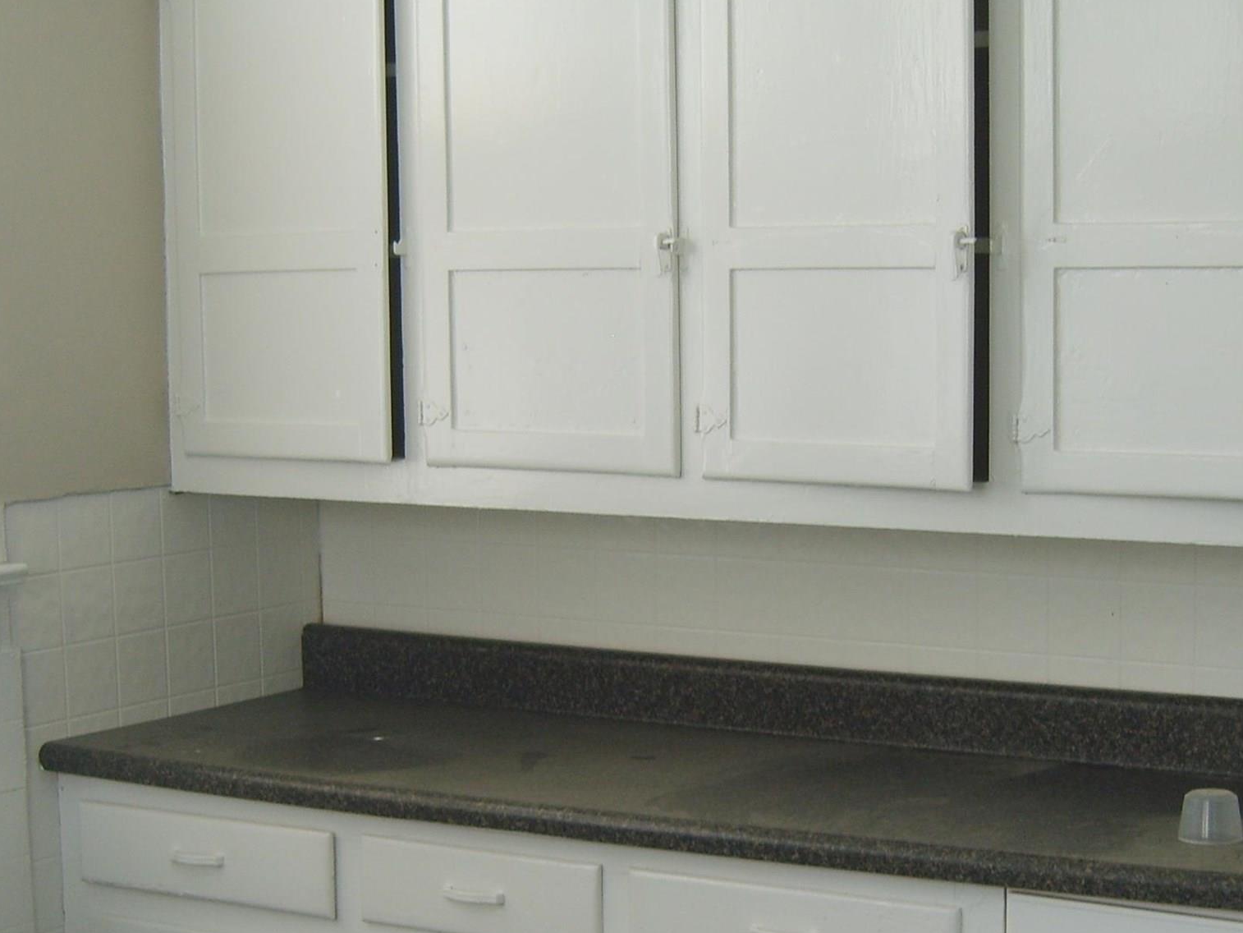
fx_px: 2550
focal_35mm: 71
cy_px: 719
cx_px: 680
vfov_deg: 20.5
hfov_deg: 27.4
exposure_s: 1/45
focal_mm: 7.4
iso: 50
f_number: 2.8
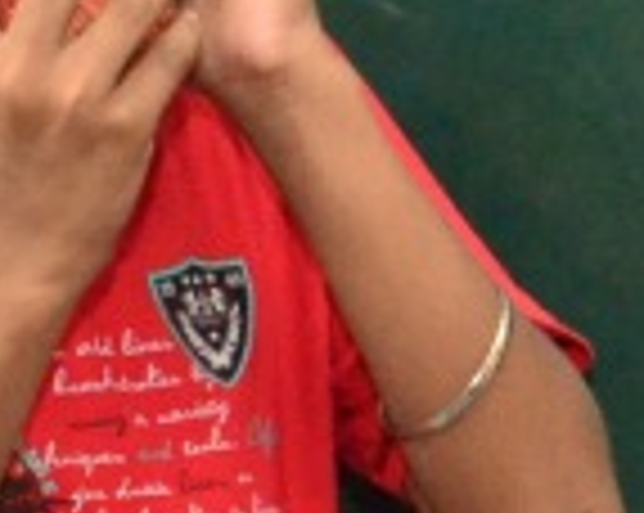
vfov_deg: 4.8
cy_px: 495
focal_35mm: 323
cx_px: 977
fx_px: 6148
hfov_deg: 5.9
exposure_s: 1/100
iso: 2500
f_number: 8
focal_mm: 32
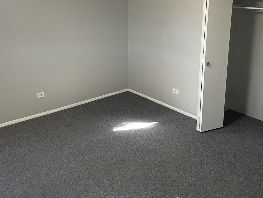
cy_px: 55
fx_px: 296
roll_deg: -0.8
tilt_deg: -12.8
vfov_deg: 36.2
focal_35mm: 39
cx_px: 136
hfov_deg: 47.9
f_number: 1.6
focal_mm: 4.2
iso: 160
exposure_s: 1/60
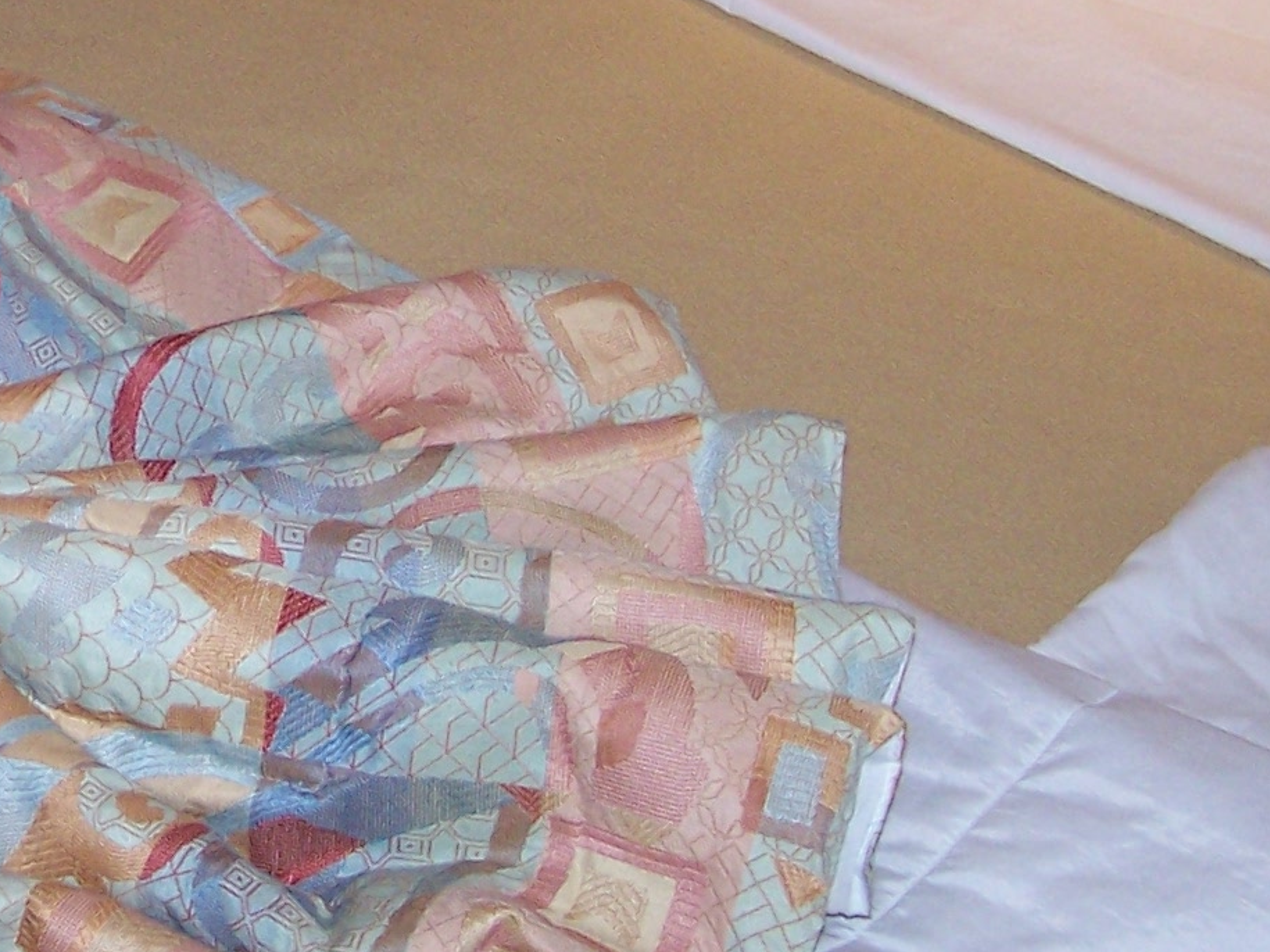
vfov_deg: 13.8
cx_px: 68
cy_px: 205
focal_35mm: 107
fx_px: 3925
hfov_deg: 18.0
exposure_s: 1/60
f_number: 2.8
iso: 140
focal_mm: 6.3
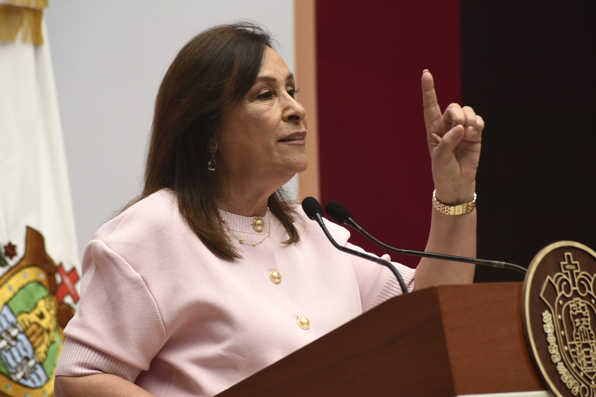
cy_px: 198
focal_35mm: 250
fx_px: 4139
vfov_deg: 5.5
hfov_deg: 8.2
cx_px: 298
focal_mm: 250
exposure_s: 1/320
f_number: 5.6
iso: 800
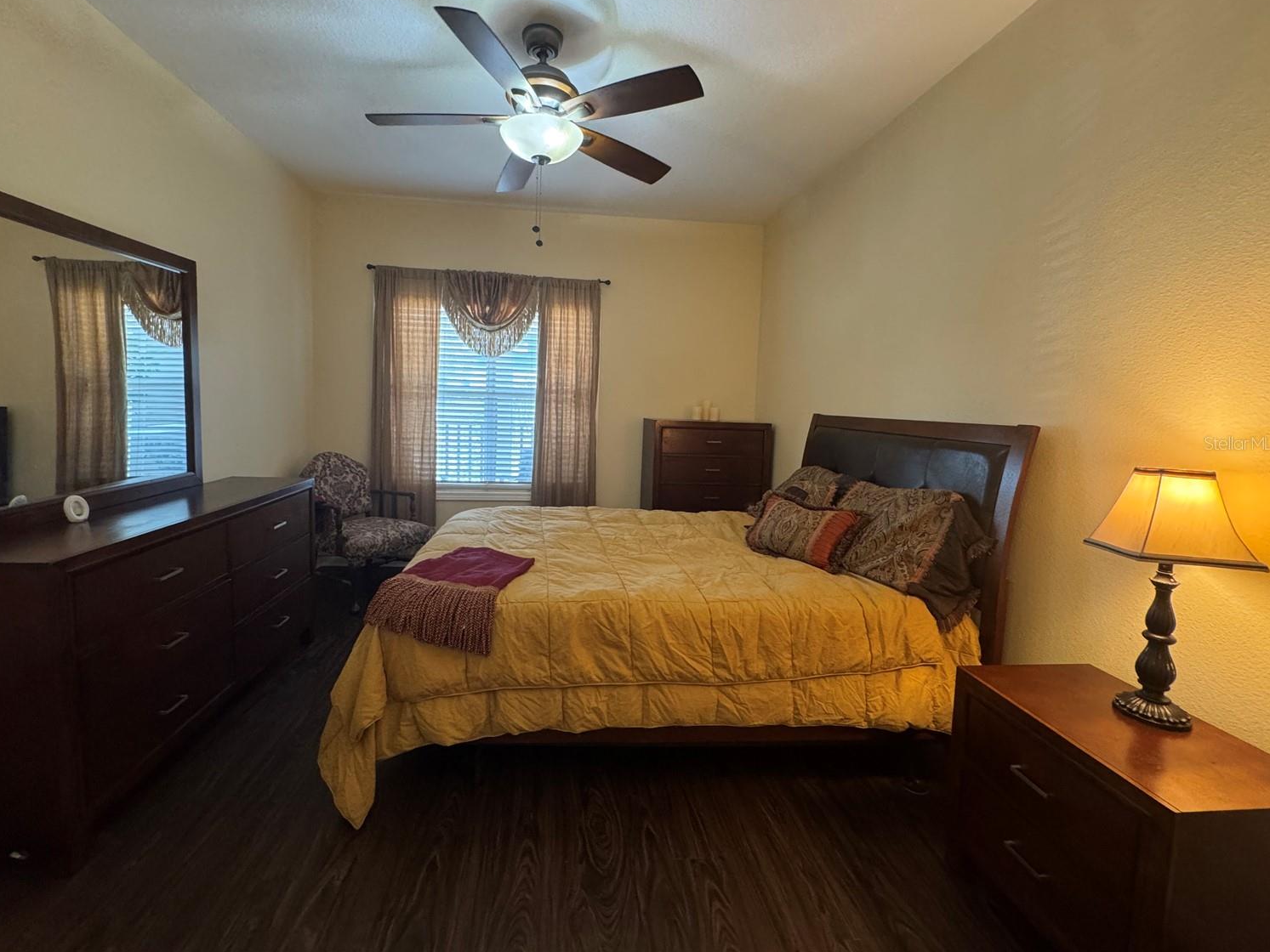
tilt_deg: -4.4
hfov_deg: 98.1
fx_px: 550
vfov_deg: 81.6
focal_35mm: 15
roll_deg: -2.0
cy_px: 443
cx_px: 604
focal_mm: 2.22
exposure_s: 1/60
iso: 400
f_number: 2.2
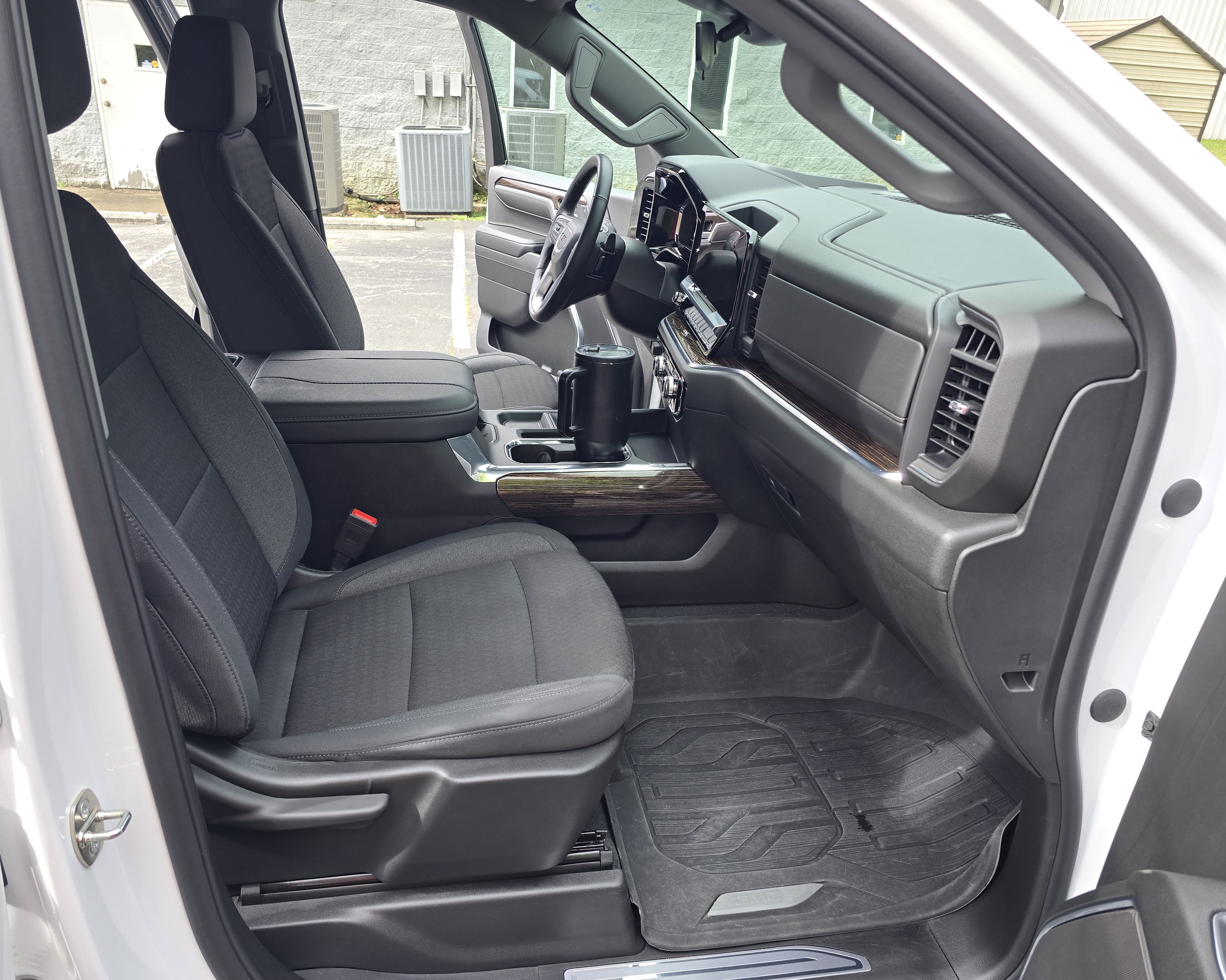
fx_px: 871
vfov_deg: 58.8
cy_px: 489
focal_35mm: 24
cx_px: 574
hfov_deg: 70.2
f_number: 1.7
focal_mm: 6.3
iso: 32
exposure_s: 1/180
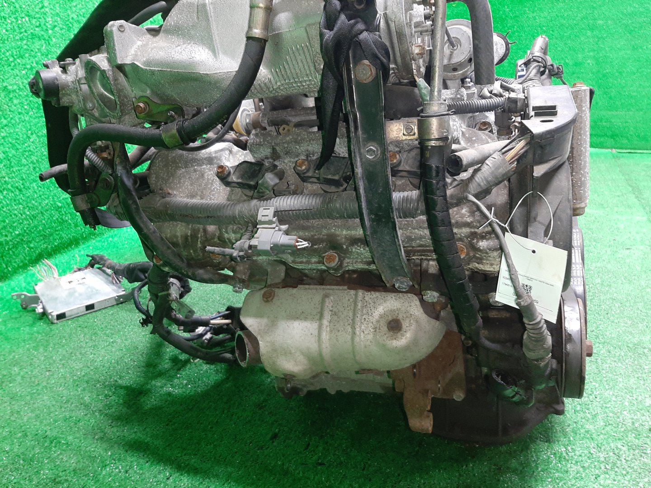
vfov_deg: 53.1
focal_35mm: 26
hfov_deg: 67.3
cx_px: 326
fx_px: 489
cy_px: 244
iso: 197
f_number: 1.7
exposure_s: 1/25
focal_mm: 3.93
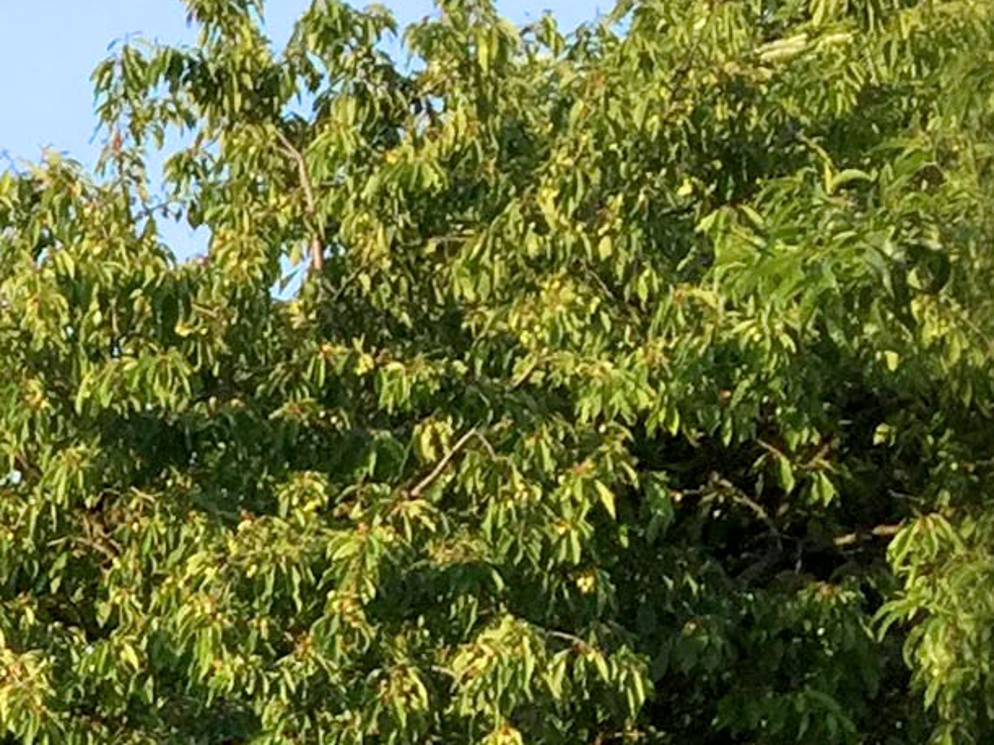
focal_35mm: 152
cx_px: -1509
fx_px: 4364
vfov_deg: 9.4
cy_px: 1266
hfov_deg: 10.8
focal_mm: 4.15
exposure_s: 1/706
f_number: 2.2
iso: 32
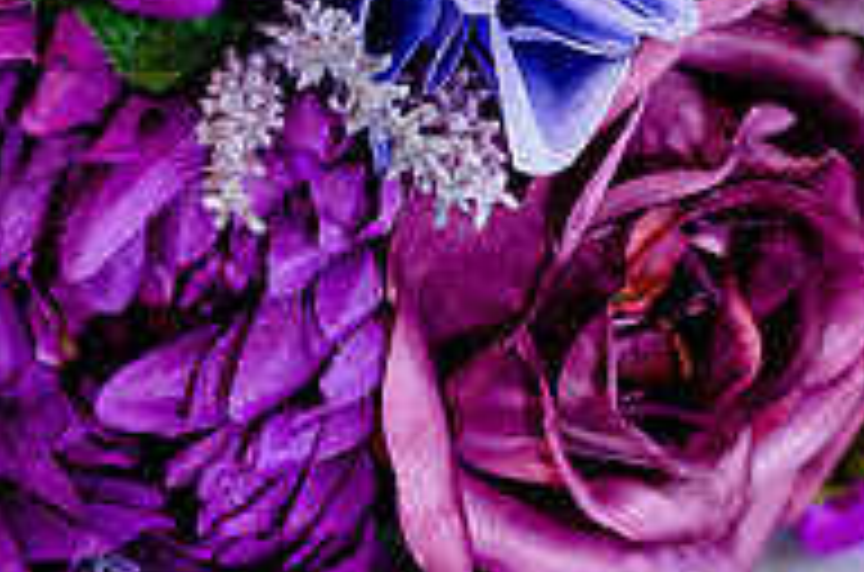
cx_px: 724
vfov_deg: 4.3
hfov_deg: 6.5
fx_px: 7613
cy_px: 5
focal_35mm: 318
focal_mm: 105
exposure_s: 1/250
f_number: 6.3
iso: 1250
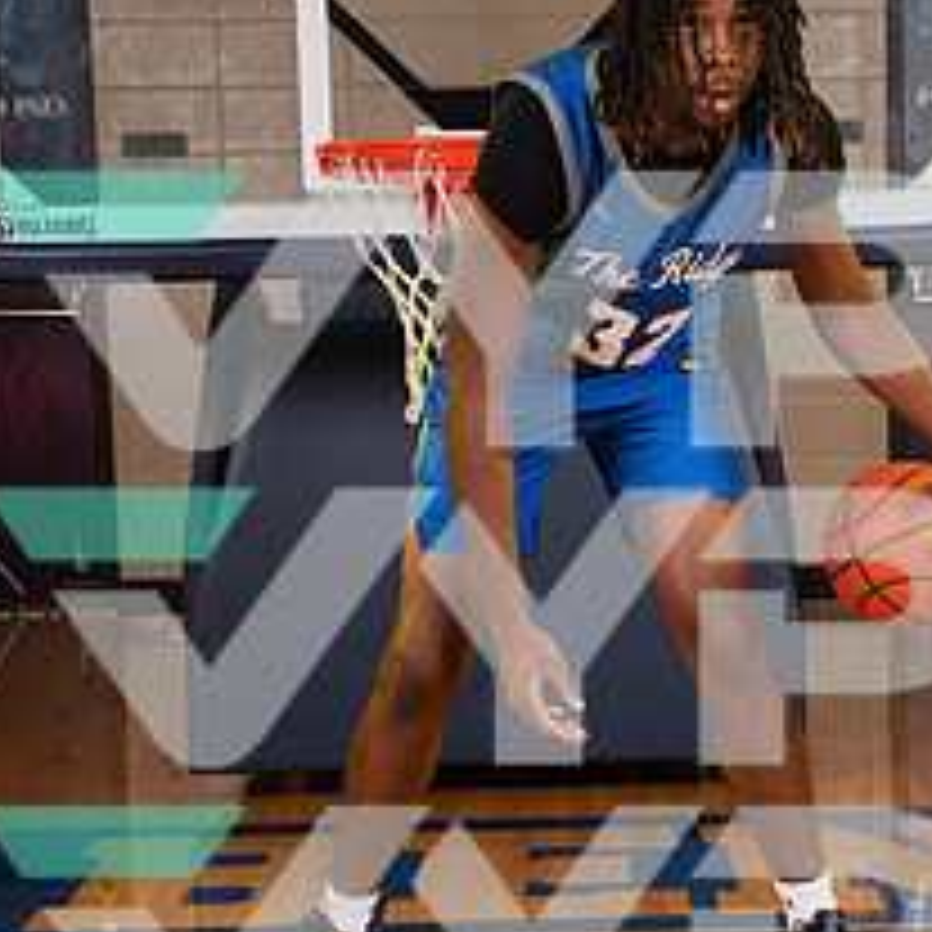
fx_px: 2589
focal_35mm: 85
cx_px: 648
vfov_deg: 20.3
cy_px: 630
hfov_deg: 20.3
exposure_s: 1/320
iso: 320
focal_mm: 46
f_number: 7.1
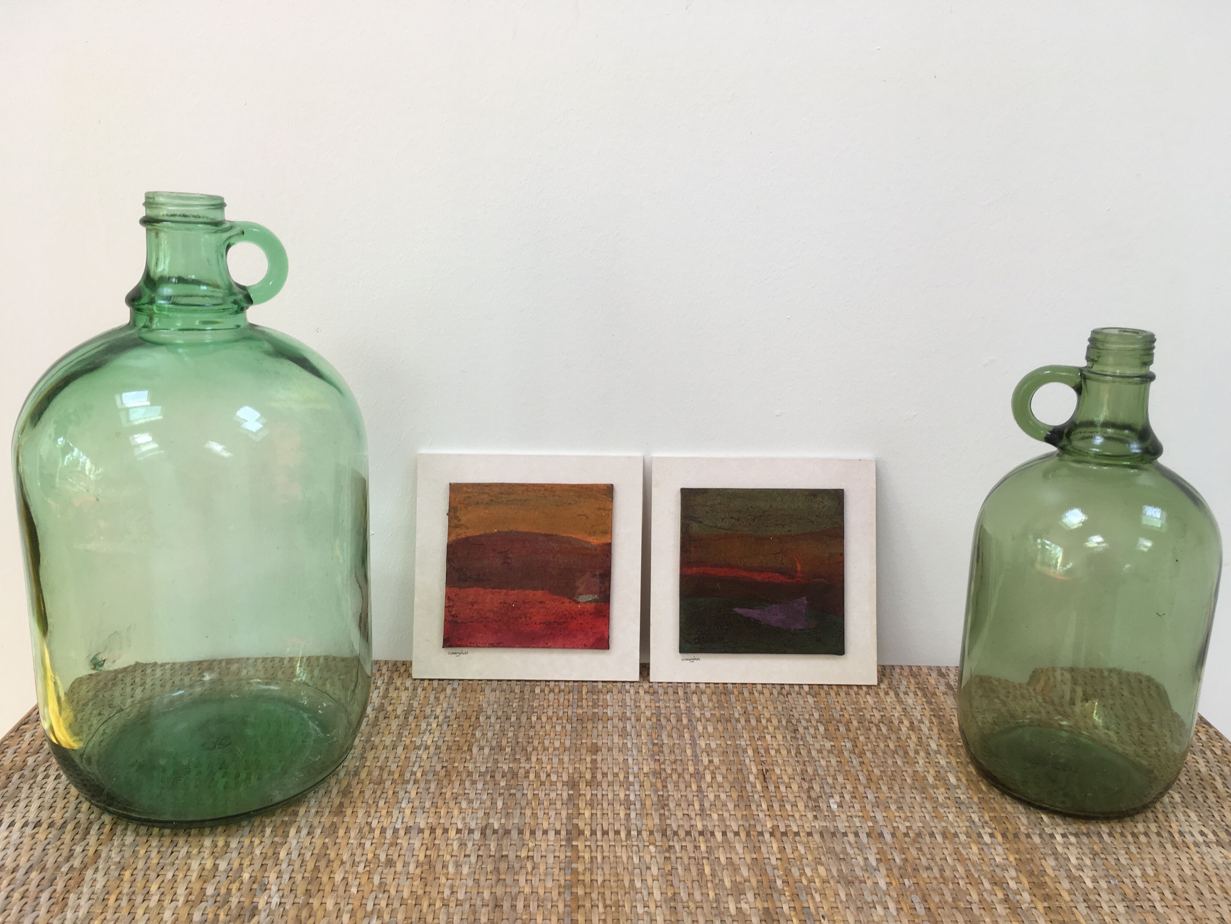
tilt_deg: -16.9
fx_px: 1031
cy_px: 462
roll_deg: -1.2
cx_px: 616
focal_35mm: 29
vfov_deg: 48.2
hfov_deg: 61.7
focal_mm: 4.15
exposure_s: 1/50
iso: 25
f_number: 2.2
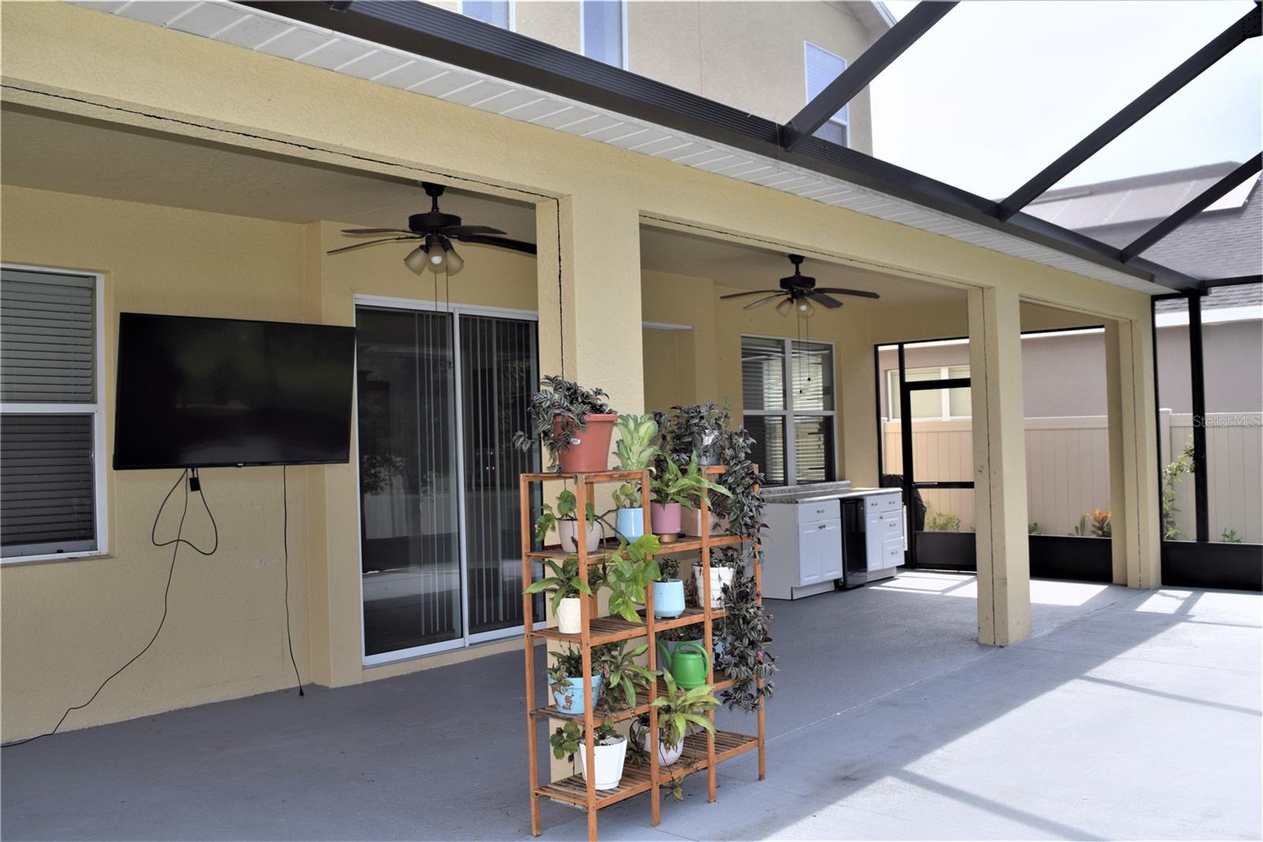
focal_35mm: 33
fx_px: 1157
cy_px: 421
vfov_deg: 40.0
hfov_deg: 57.2
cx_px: 632
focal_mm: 22
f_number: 7.1
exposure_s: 1/200
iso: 100
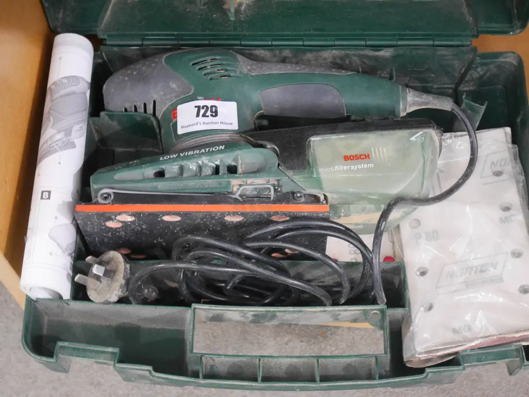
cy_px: 198
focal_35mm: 64
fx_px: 979
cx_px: 264
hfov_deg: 30.3
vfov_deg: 22.9
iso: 3200
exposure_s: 1/15
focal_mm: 32
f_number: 5.6
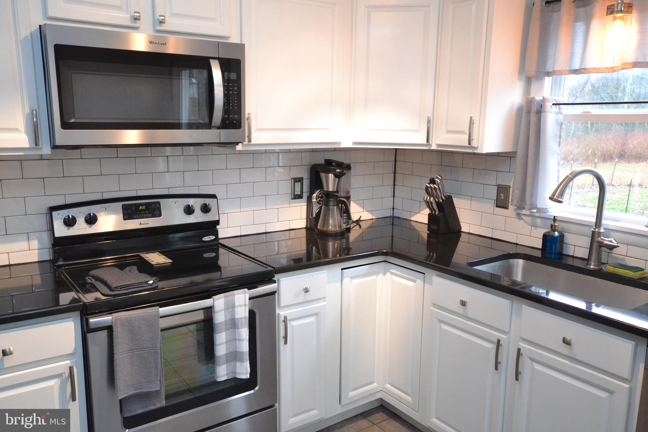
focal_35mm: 30
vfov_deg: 43.6
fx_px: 540
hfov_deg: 61.9
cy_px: 216
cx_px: 324
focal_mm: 20
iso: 2800
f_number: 5.6
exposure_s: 1/60
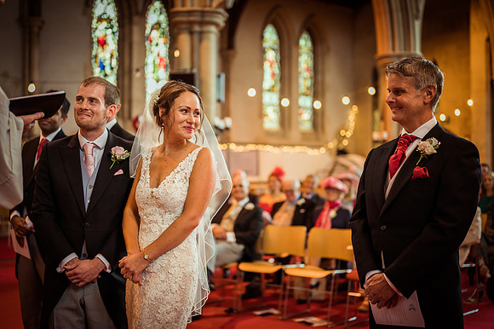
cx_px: 247
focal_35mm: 50
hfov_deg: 39.6
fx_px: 686
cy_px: 164
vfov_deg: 27.0
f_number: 1.8
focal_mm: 50
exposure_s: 1/160
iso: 640
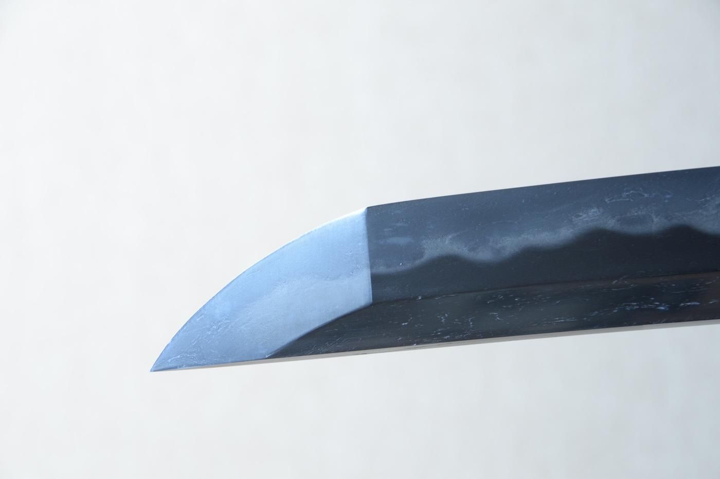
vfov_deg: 7.6
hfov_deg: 11.4
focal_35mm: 180
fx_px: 3597
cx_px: 360
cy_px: 240
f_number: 11
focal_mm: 120
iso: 400
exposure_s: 1/1.6
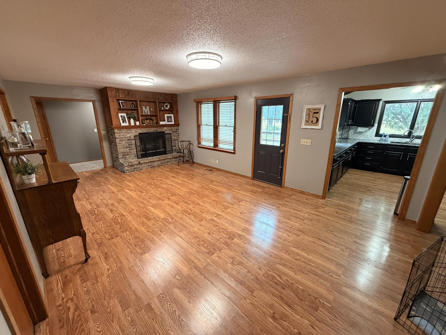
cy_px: 168
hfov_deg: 102.1
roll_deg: +0.0
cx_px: 223
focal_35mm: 14
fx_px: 180
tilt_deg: -14.0
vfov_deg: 85.7
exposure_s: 1/60
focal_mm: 2.22
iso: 400
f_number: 2.2
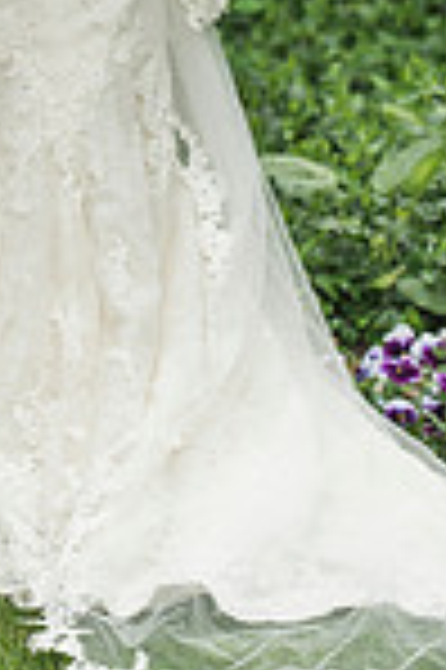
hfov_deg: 3.5
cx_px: -153
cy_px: -261
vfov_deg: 5.2
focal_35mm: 393
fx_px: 7320
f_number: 4
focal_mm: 130
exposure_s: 1/500
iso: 500
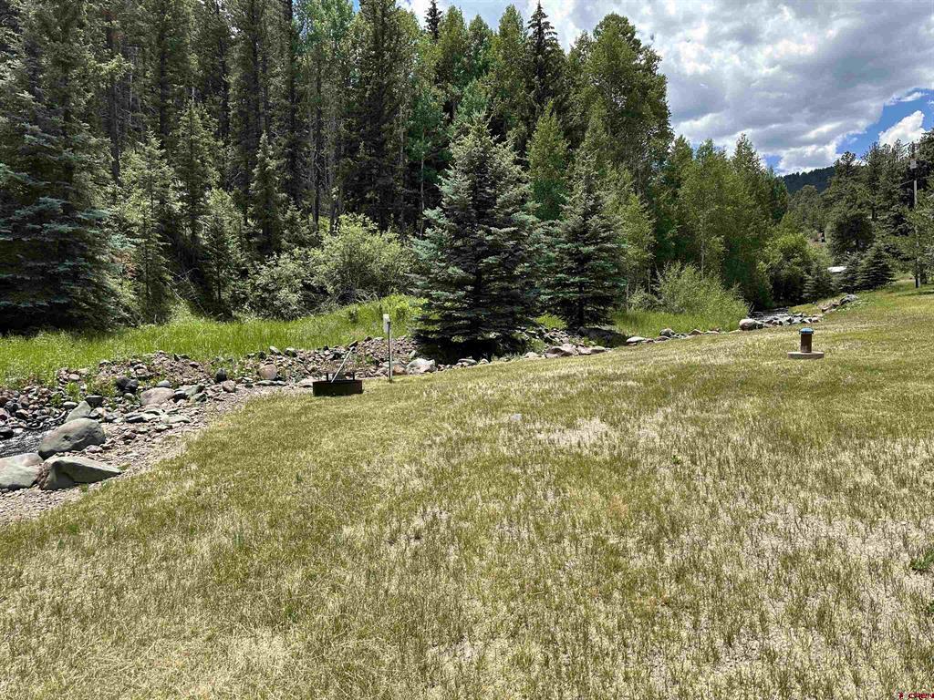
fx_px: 648
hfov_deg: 71.6
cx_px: 467
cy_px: 350
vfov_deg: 56.8
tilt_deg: -4.6
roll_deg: +0.7
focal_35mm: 24
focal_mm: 6.86
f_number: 1.78
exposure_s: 1/3247
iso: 80
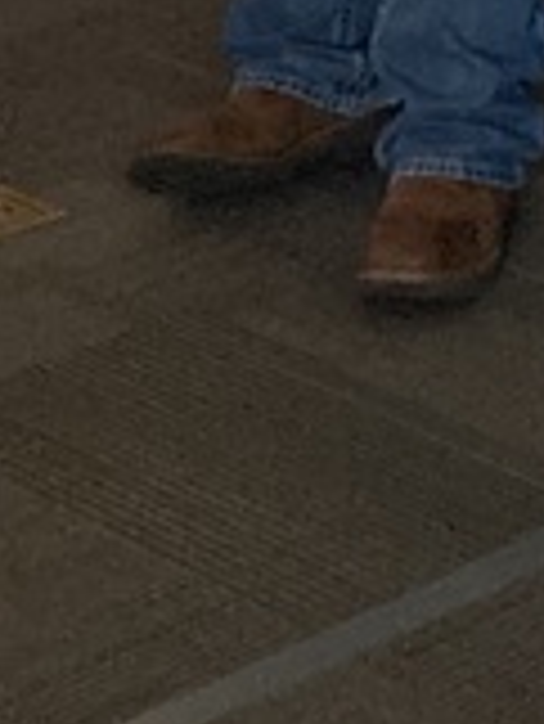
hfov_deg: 7.5
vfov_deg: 9.5
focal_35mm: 178
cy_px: -1196
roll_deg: -1.7
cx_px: 1502
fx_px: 3725
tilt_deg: -4.2
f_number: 1.8
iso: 250
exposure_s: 1/60
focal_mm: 3.99
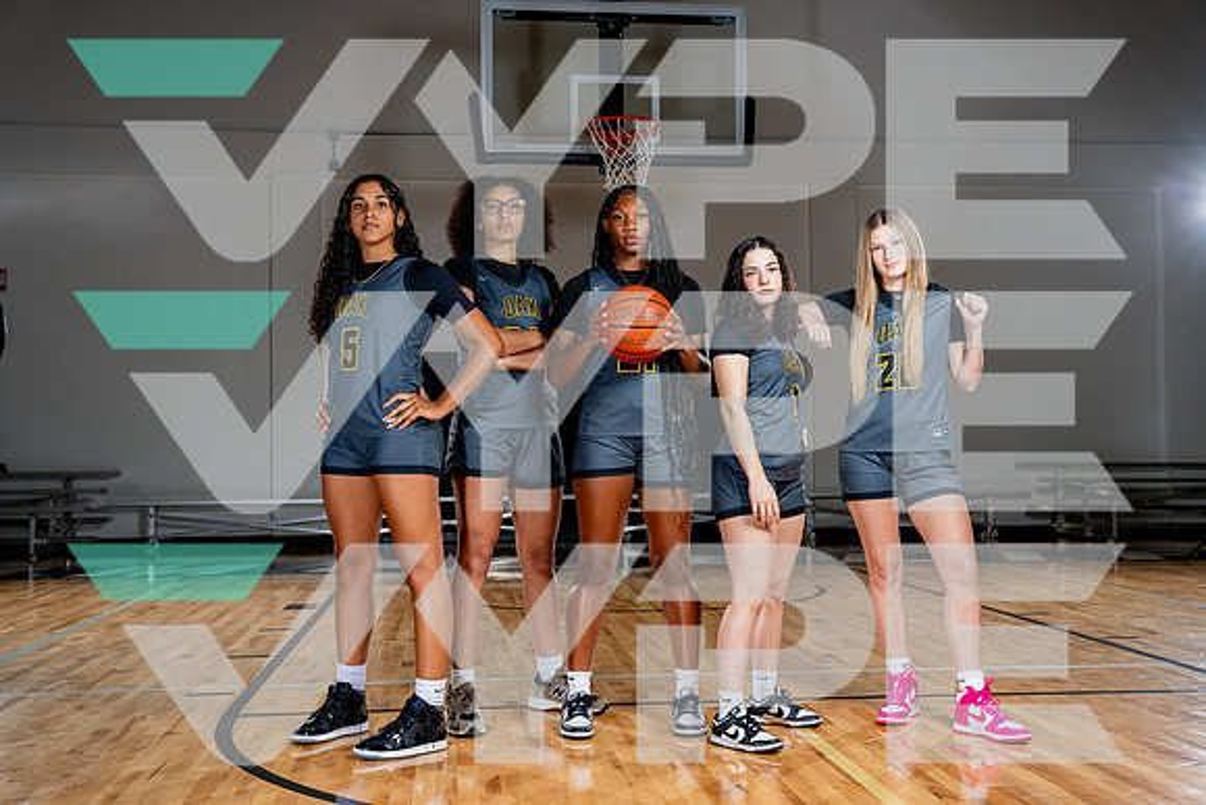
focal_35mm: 41
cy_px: 402
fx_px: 1374
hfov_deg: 47.4
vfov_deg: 32.6
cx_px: 603
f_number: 5.6
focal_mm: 41
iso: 200
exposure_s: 1/250
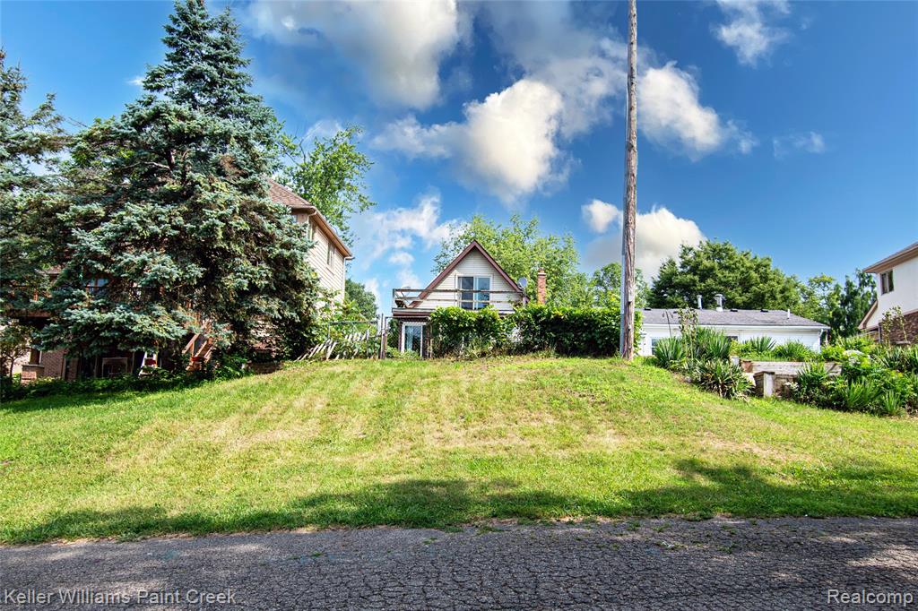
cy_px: 306
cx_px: 459
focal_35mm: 30
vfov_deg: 43.6
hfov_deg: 61.9
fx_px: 765
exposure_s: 1/400
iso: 100
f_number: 7.1
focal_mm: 20
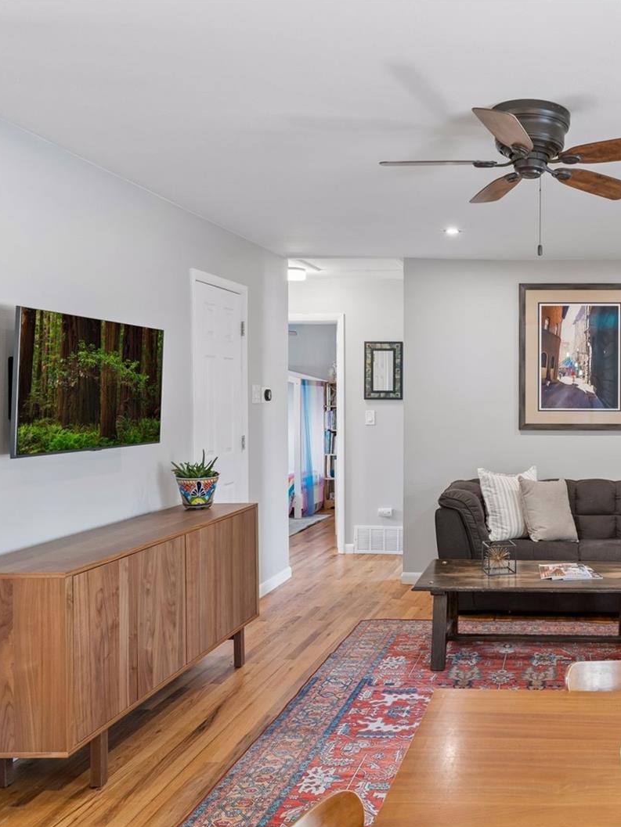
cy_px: 414
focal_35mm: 32
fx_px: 765
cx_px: 522
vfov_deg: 56.8
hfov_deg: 41.7
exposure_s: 1/4
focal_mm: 22
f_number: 9
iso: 400
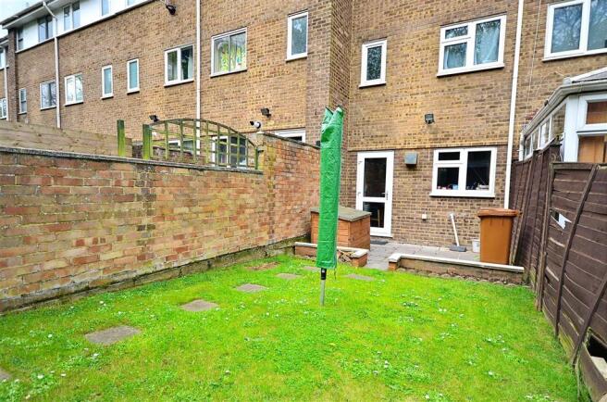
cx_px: 304
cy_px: 201
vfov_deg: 62.9
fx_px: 328
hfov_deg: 85.6
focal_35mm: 20
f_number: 4.5
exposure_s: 1/80
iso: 200
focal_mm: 13
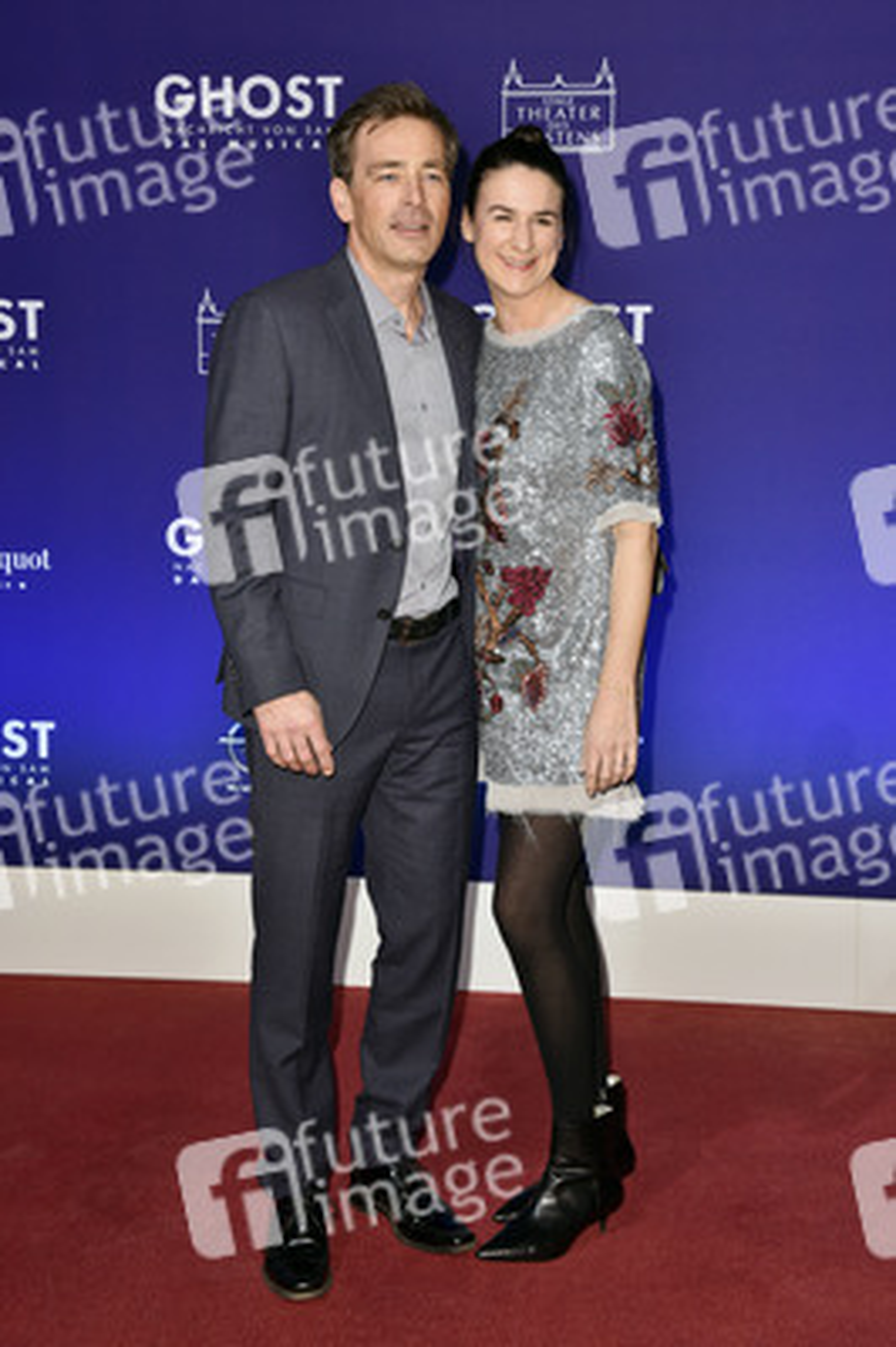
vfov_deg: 39.6
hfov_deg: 26.9
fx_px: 1870
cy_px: 674
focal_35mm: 50
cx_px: 448
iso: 500
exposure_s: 1/200
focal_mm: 50
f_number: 6.3
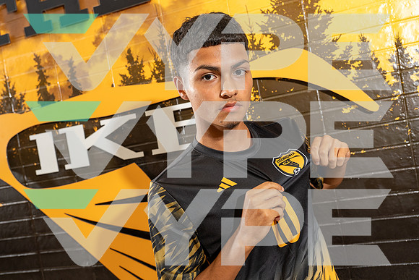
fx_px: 373
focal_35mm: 32
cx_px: 210
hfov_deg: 58.7
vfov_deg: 41.1
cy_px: 140
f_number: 5.6
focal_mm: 32
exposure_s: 1/250
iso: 800
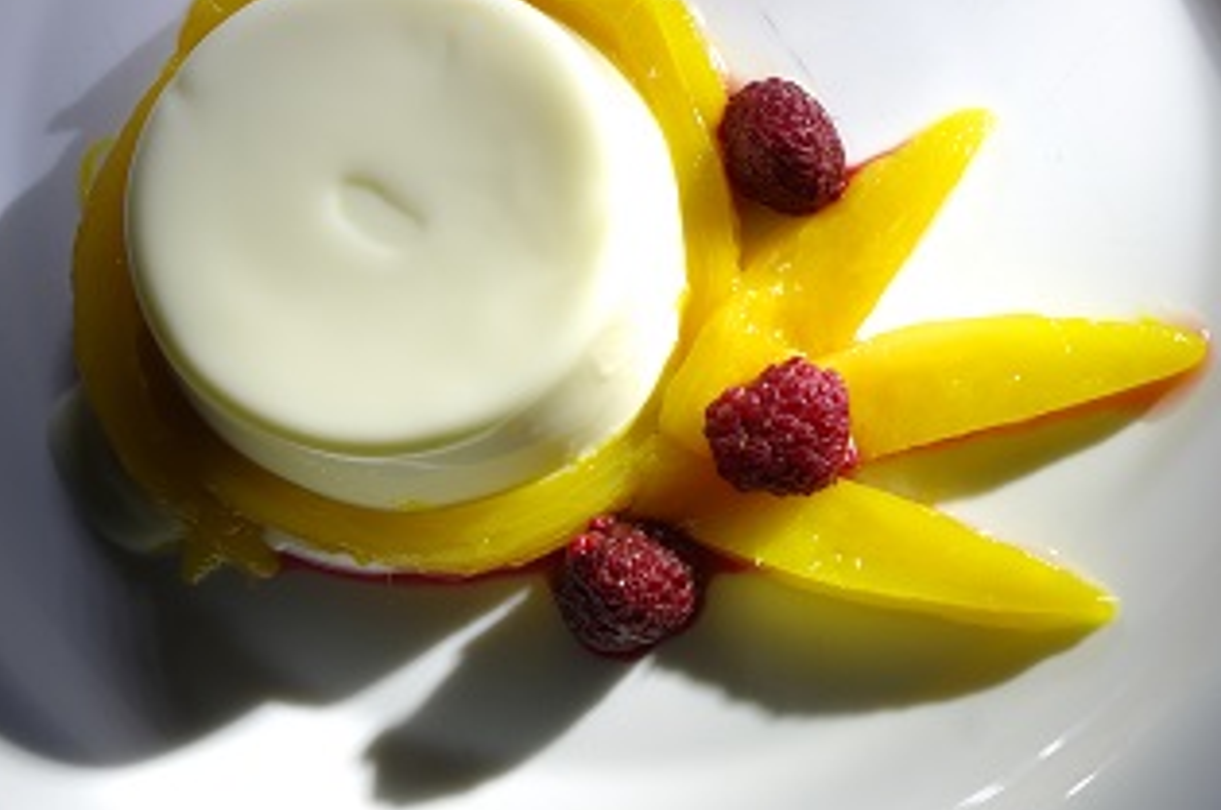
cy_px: 374
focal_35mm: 85
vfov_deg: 16.0
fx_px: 2878
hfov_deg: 23.9
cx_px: 725
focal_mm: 45
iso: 100
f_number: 9
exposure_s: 1/15
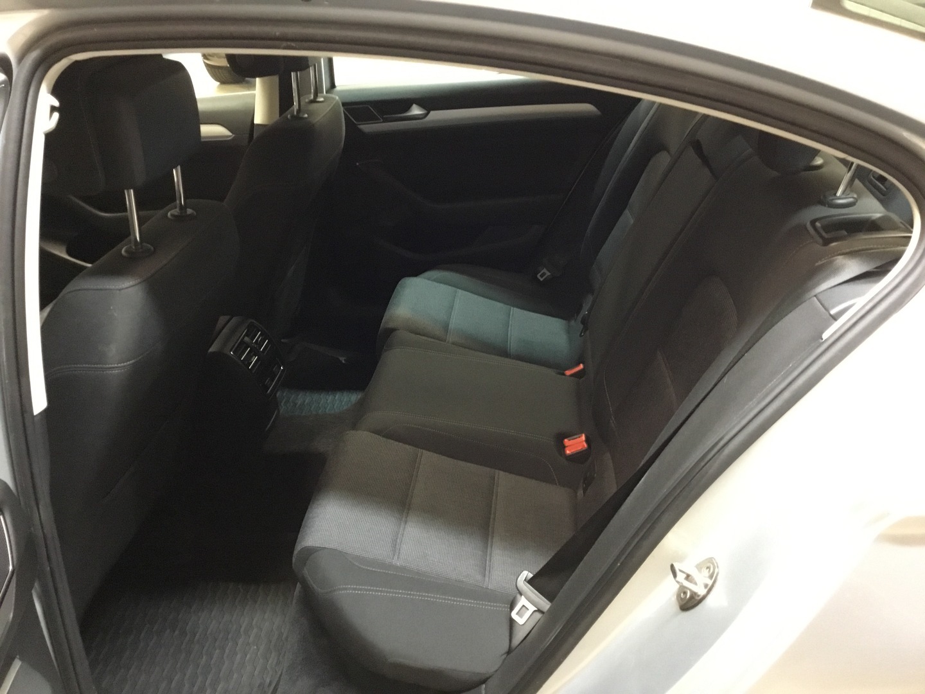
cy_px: 347
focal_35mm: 31
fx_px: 828
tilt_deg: -28.9
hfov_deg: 58.4
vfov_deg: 45.4
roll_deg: +4.5
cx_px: 462
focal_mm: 3.3
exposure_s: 1/17
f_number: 2.4
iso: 250
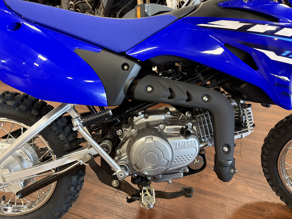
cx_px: 146
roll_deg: -1.0
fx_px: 219
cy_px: 110
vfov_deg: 53.1
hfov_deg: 67.3
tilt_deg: -27.5
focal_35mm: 26
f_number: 1.6
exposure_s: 1/40
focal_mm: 5.96
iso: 500
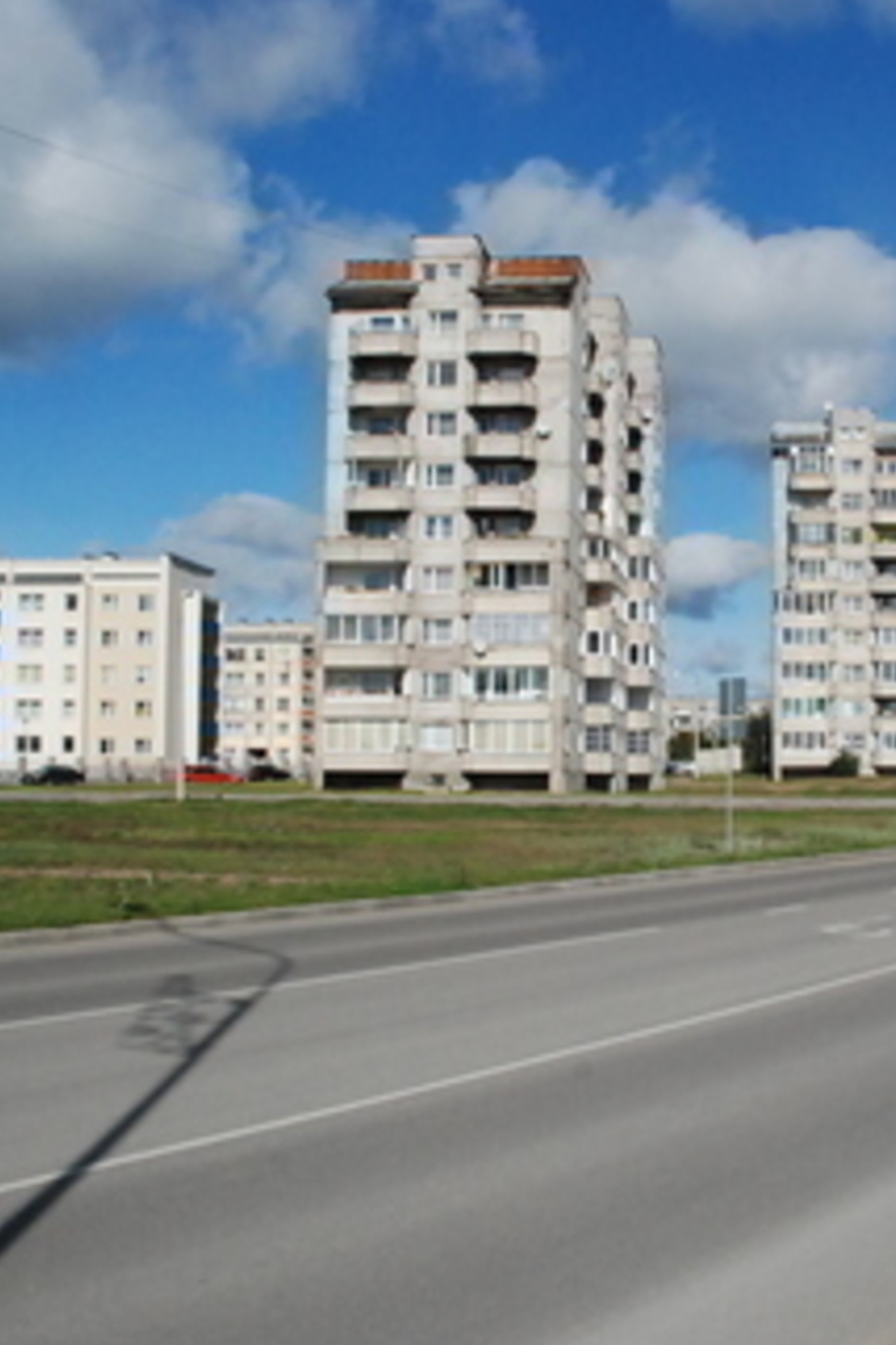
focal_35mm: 42
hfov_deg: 30.9
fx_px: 1569
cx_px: 741
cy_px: 692
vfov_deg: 46.4
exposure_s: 1/3000
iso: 1250
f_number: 9.5
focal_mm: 18
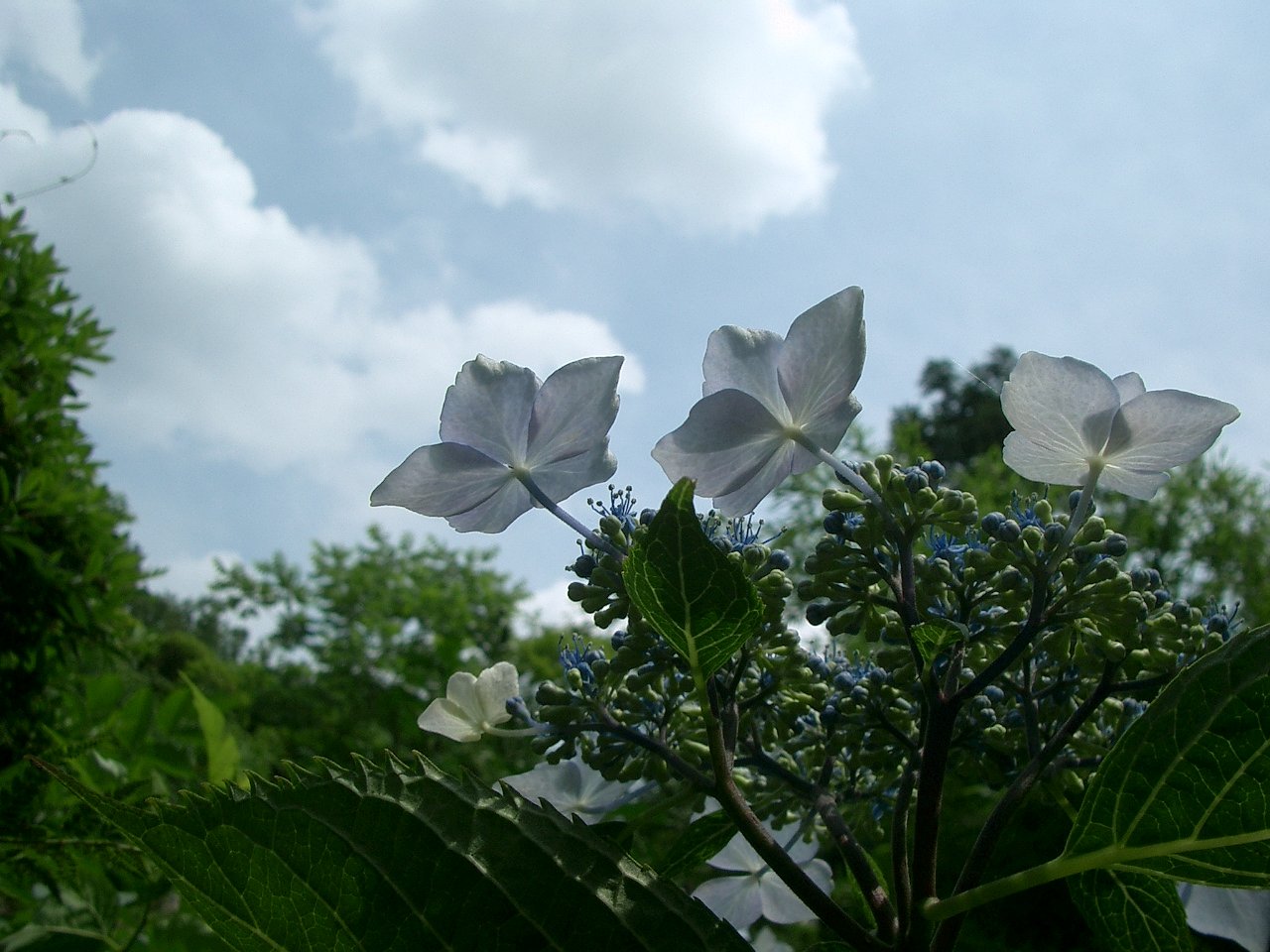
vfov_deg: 40.7
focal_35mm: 35
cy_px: 476
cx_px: 635
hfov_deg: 52.6
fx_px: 1284
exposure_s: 1/800
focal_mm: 5.8
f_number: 4.3
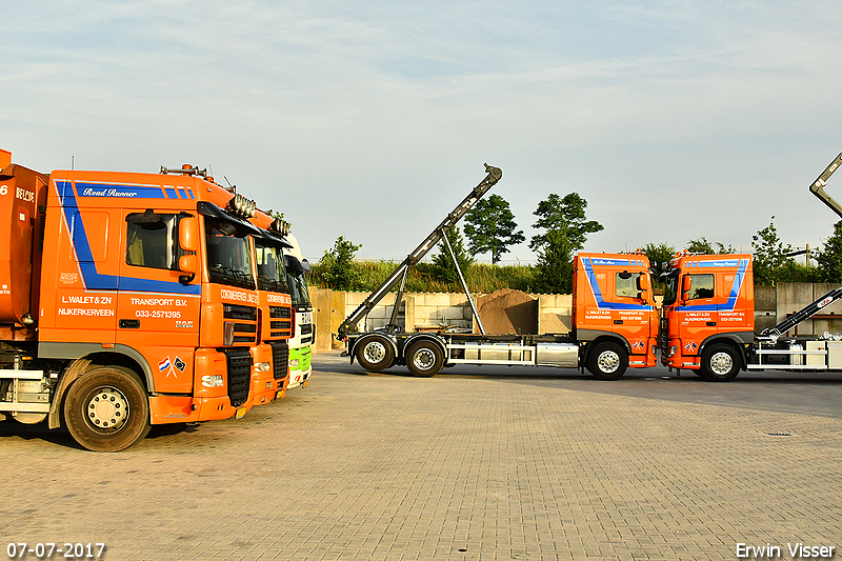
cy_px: 280
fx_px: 1052
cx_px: 421
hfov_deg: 43.6
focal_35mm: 45
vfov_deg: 29.9
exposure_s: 1/400
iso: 500
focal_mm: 30
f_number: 9
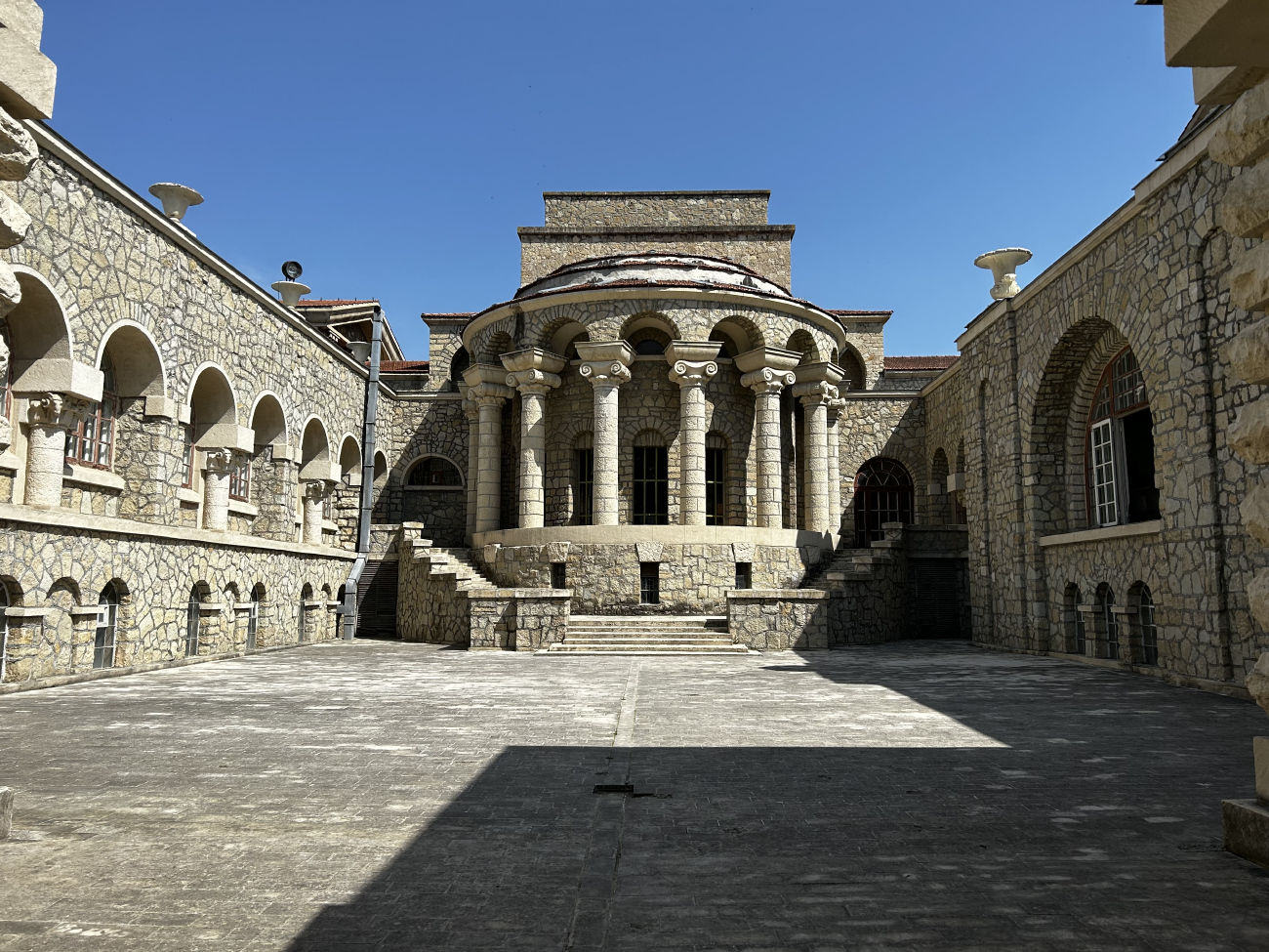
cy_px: 476
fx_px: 953
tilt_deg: +7.4
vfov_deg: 53.1
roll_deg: +0.3
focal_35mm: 26
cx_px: 634
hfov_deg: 67.3
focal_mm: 5.7
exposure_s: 1/4831
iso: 50
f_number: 1.5
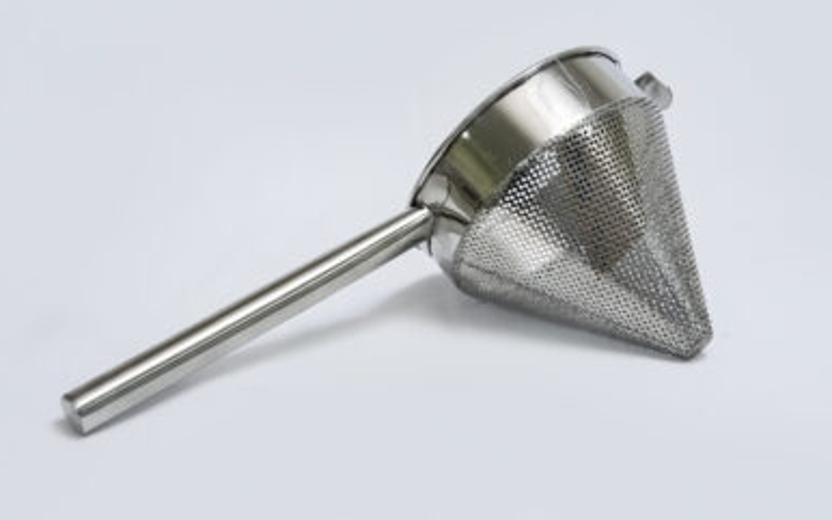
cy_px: 234
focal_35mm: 75
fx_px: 1700
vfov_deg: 17.4
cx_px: 420
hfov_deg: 27.5
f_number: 16
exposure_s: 1/160
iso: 6400
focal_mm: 66
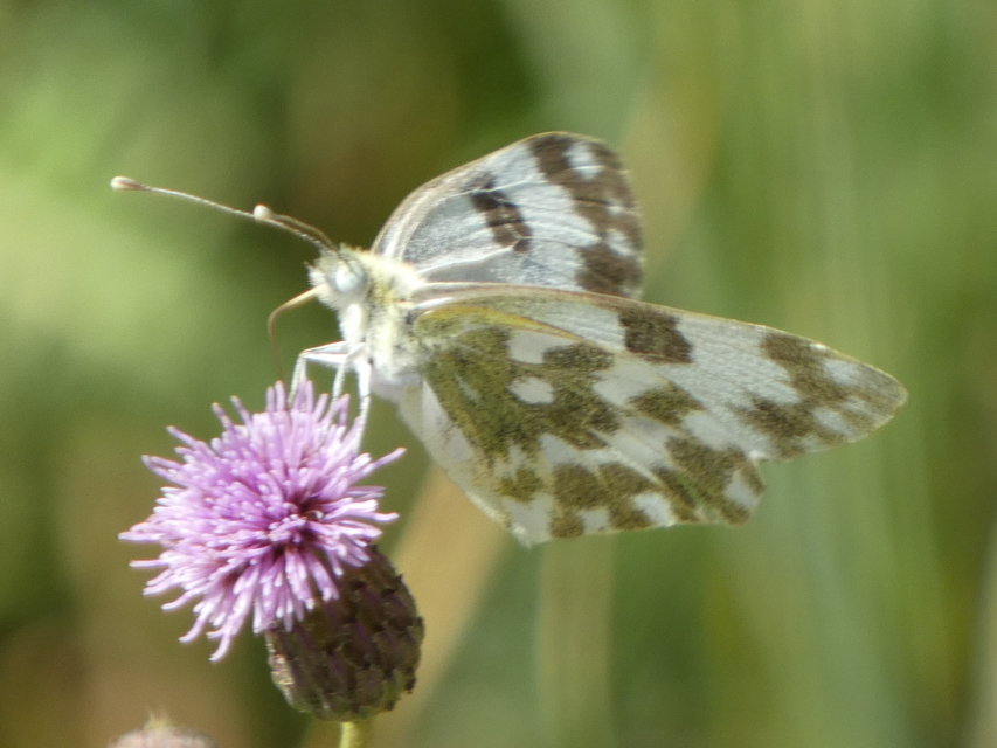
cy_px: 374
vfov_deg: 1.4
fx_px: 29756
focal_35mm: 1033
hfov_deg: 1.9
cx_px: 498
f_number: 5.6
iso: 125
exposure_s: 1/125
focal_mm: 185
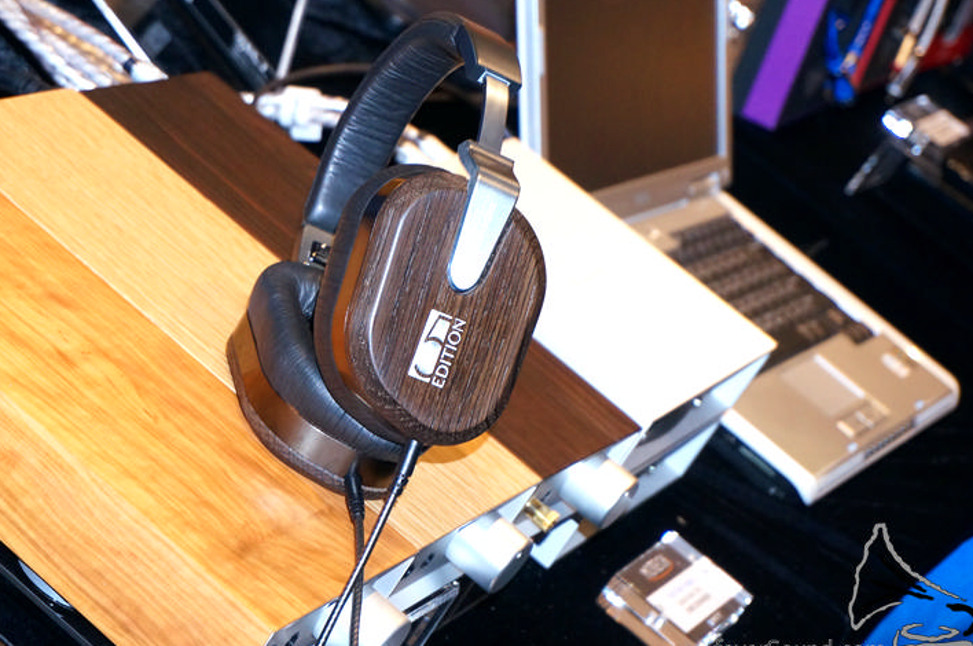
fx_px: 2419
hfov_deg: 22.7
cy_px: 313
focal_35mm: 90
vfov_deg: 15.2
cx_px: 403
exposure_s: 1/40
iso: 1600
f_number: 5.6
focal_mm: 47
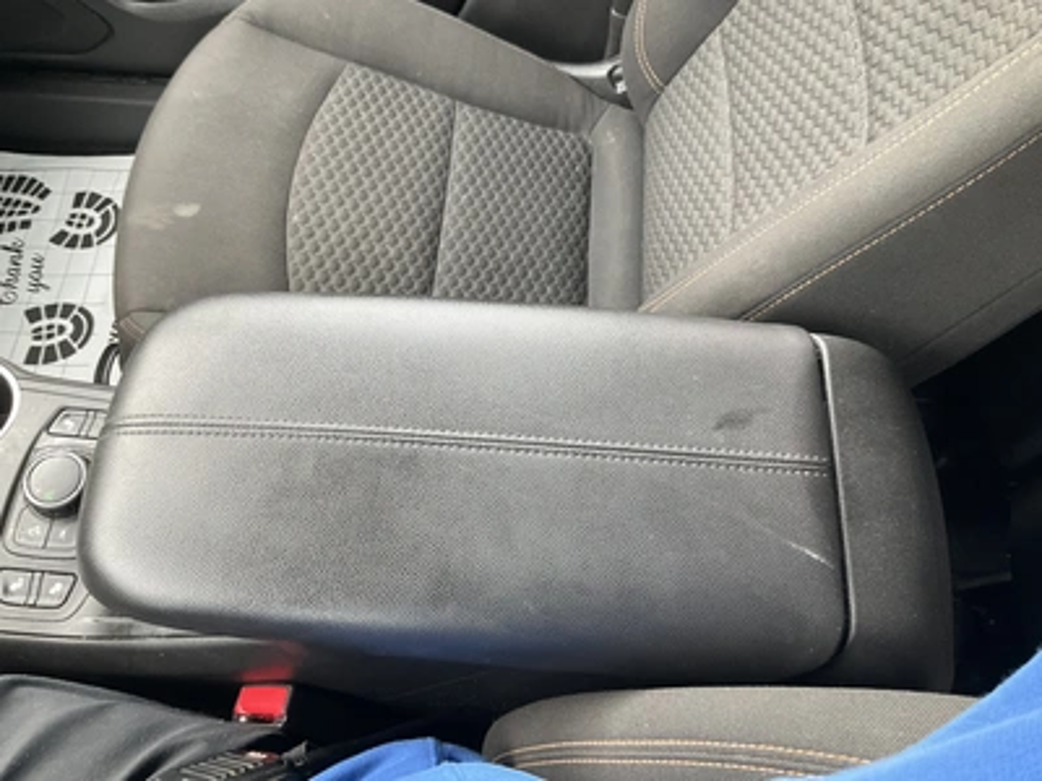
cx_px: 521
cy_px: 390
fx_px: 873
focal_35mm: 29
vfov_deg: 48.2
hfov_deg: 61.7
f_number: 1.8
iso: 64
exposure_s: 1/97
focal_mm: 3
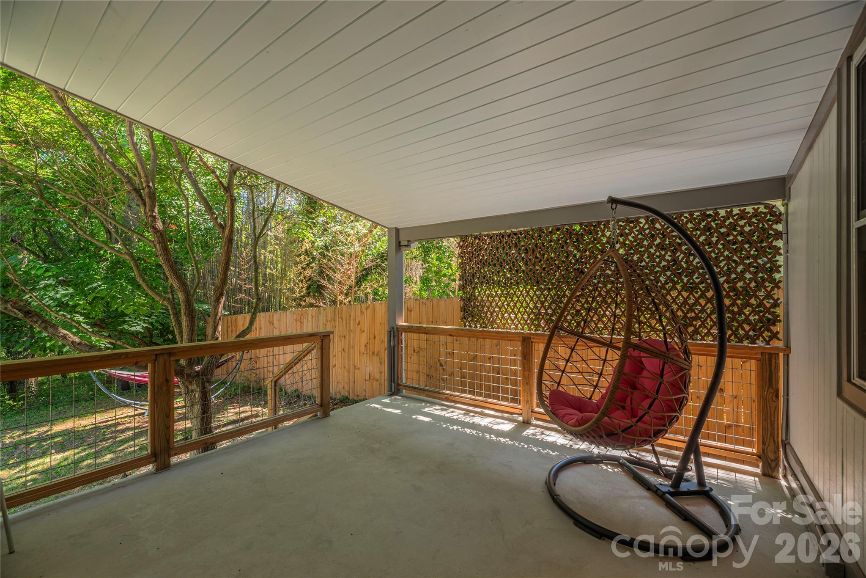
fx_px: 337
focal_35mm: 14
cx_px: 433
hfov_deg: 104.2
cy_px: 289
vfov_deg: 81.2
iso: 320
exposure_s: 1/100
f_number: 8
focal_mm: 14
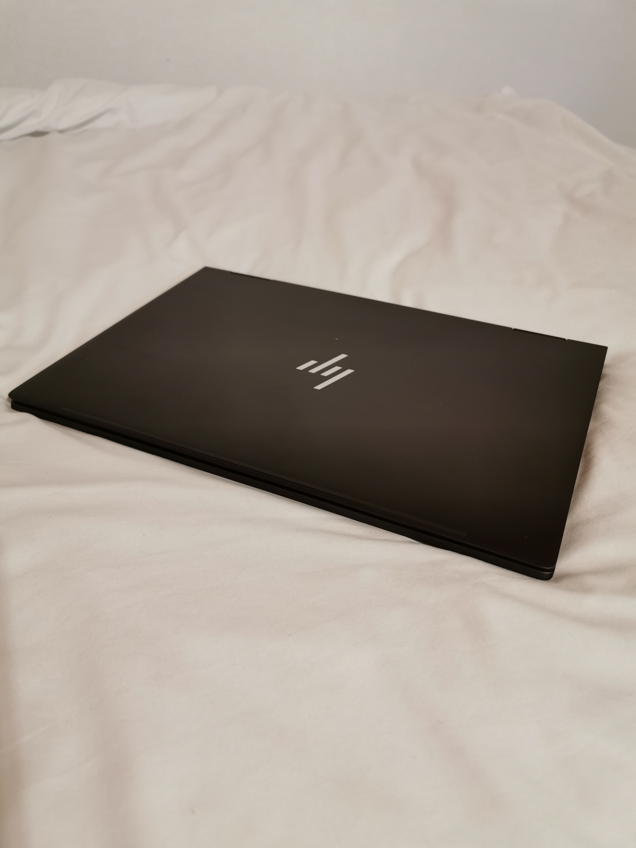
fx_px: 661
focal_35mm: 27
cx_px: 318
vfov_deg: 65.3
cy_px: 424
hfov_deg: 51.4
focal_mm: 5.56
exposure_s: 1/33.3
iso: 250
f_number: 1.6
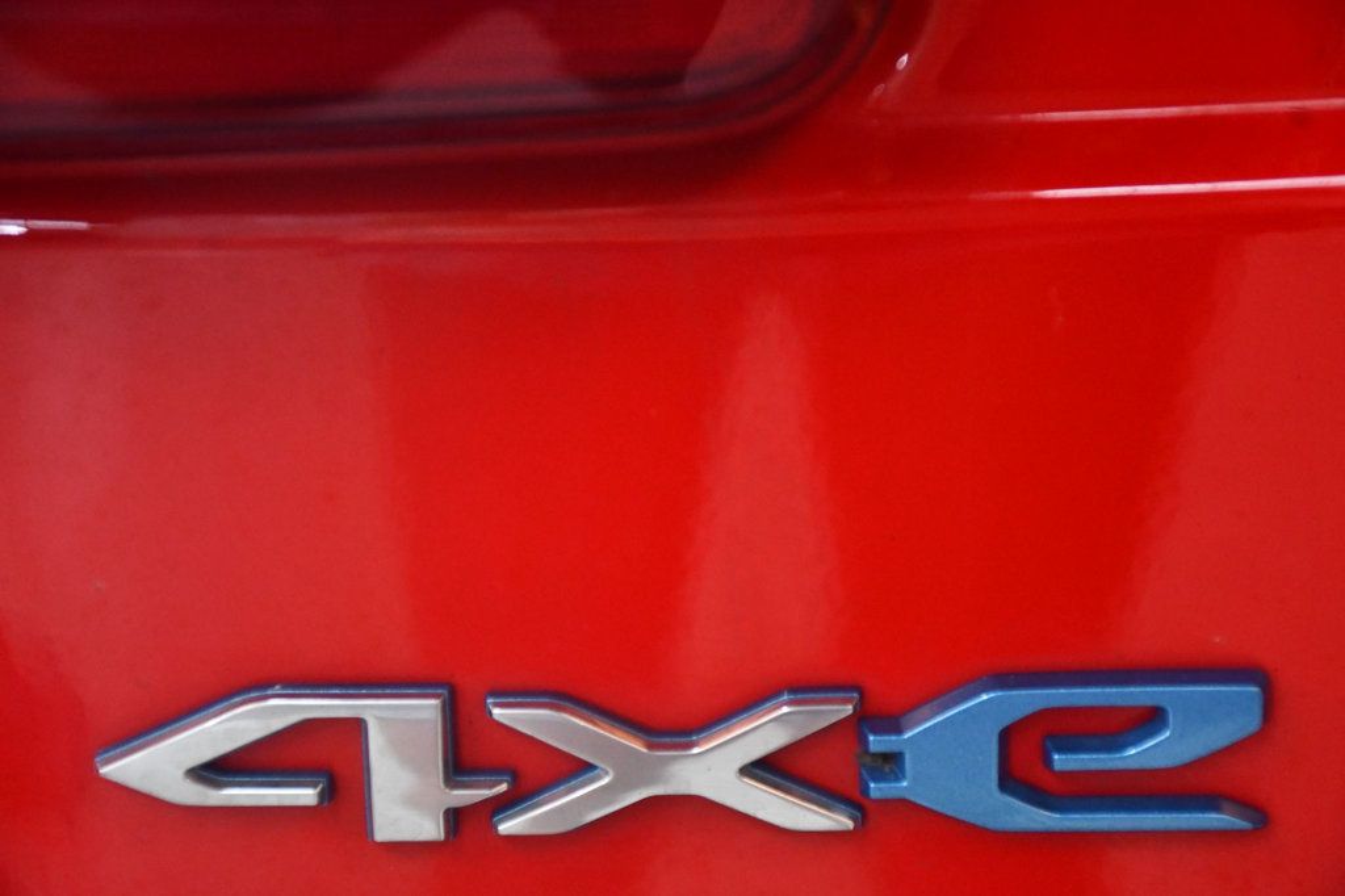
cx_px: 672
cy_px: 448
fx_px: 3921
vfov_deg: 13.0
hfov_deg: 19.5
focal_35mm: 105
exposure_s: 1/60
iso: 3600
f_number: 5
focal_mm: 70
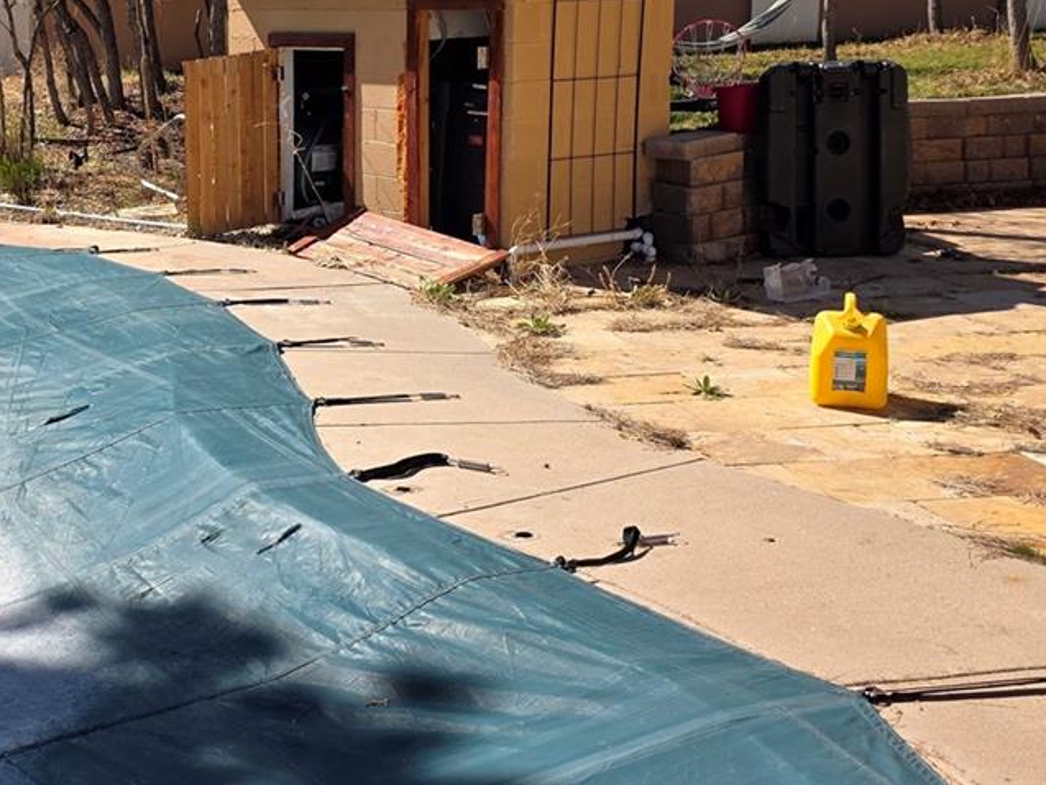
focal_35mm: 52
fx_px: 1572
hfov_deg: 34.8
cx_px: 115
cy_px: 253
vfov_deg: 27.8
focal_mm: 6.3
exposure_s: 1/4539
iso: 80
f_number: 1.7
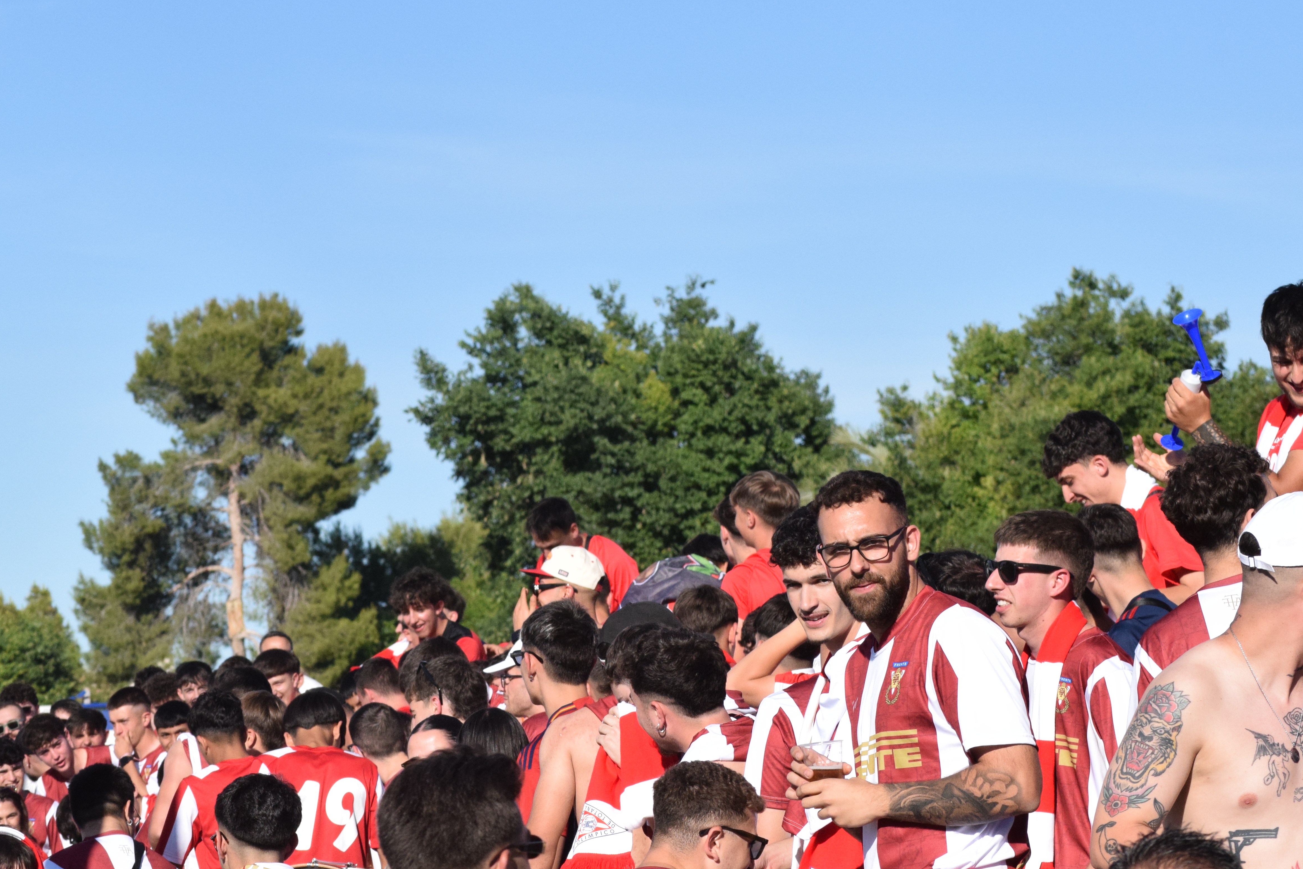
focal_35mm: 145
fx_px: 5235
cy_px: 429
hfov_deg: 14.2
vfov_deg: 9.5
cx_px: 625
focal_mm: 75
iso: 1600
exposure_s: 1/4000
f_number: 10
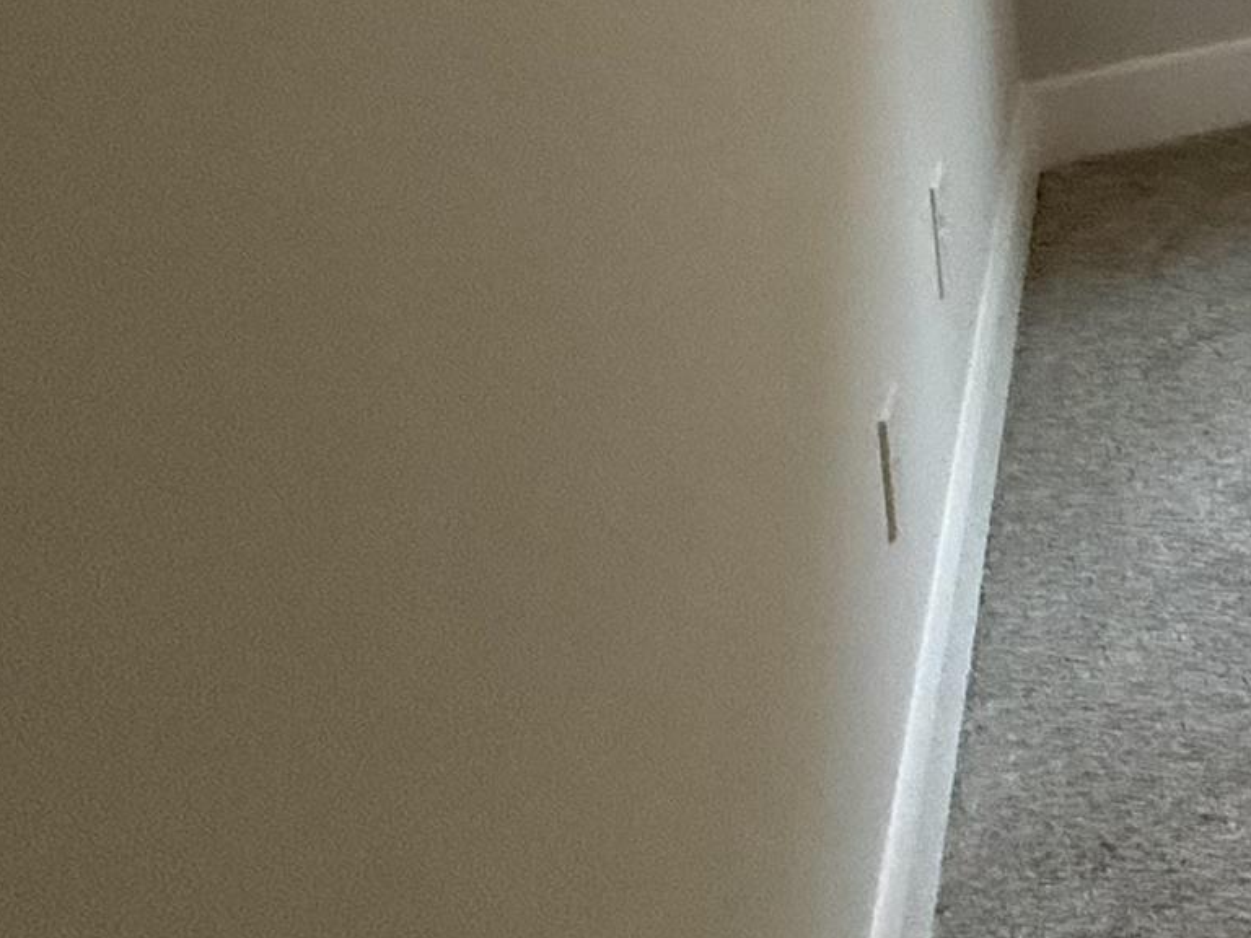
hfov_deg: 19.8
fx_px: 2024
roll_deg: +0.8
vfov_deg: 20.7
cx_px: 2453
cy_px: -607
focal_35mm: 56
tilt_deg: -4.8
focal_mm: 2.22
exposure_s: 1/120
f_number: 2.2
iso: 200
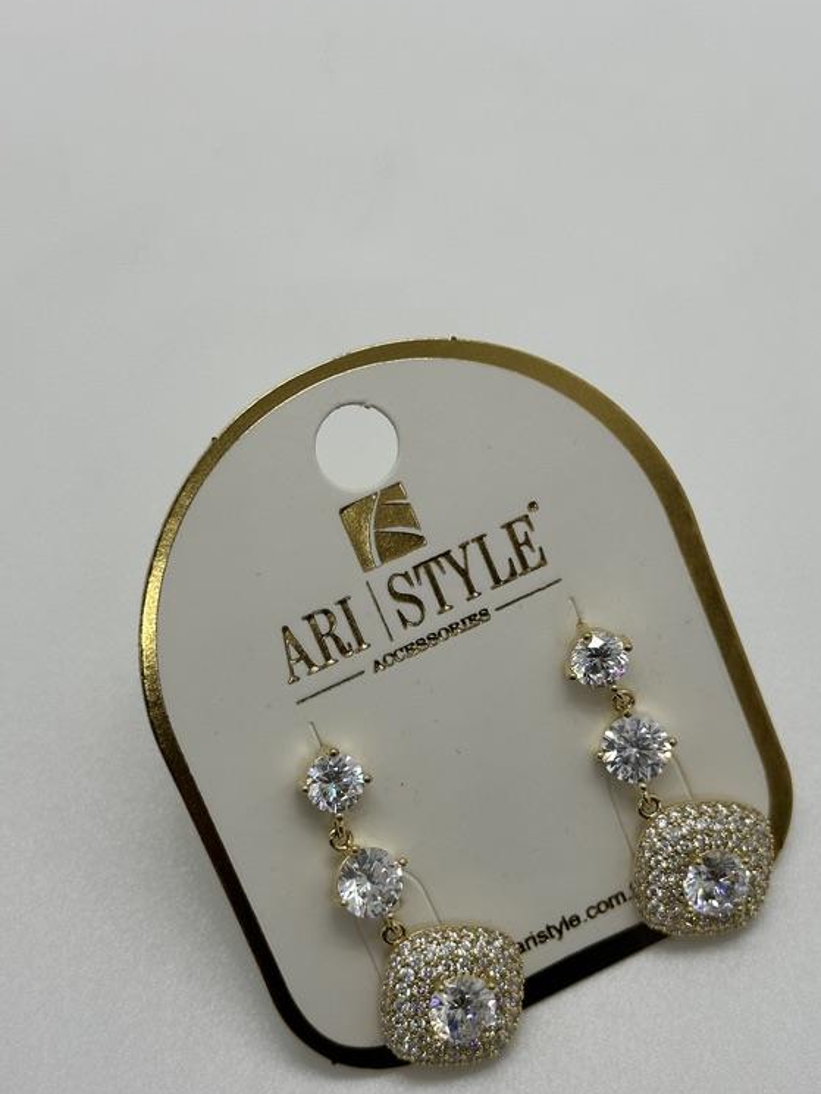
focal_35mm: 66
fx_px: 2087
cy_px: 614
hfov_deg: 22.2
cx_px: 458
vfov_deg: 29.4
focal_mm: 6.86
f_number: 1.78
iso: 64
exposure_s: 1/255
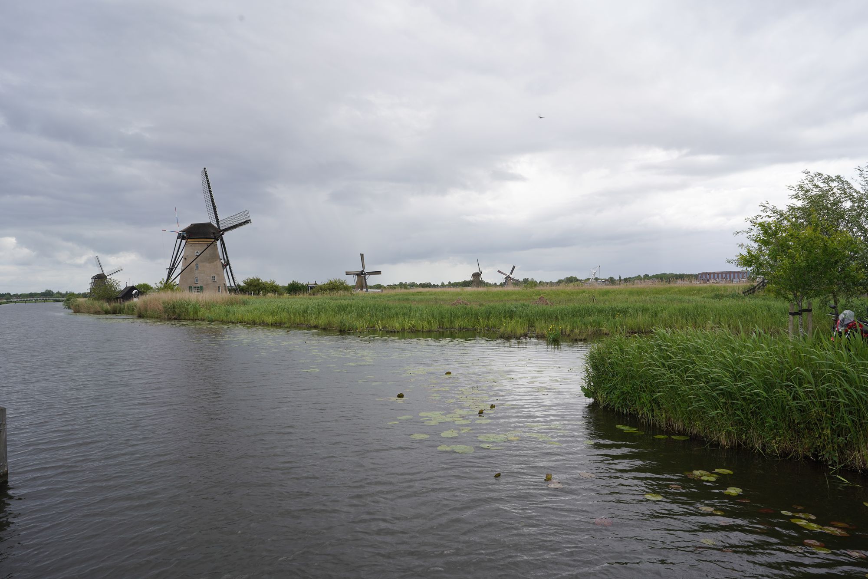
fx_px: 579
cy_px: 290
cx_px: 434
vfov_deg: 53.1
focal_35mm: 24
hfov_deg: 73.7
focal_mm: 24
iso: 100
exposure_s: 1/100
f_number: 11
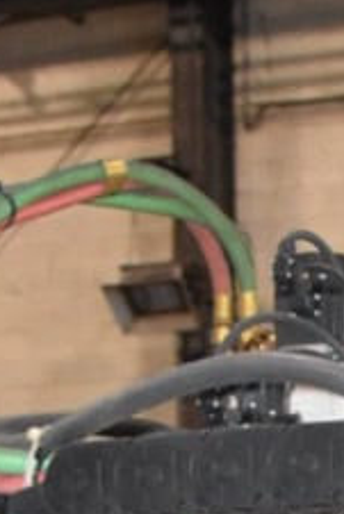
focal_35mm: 153
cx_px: 484
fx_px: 2189
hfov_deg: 8.8
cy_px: 1214
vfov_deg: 11.3
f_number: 3.5
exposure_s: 1/60
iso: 3200
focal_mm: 18
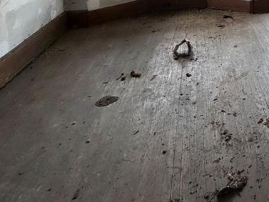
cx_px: 283
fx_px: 295
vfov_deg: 29.4
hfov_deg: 41.0
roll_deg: -0.5
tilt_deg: -4.5
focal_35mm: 38
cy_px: -69
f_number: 2.2
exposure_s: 1/121
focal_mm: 2.22
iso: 200
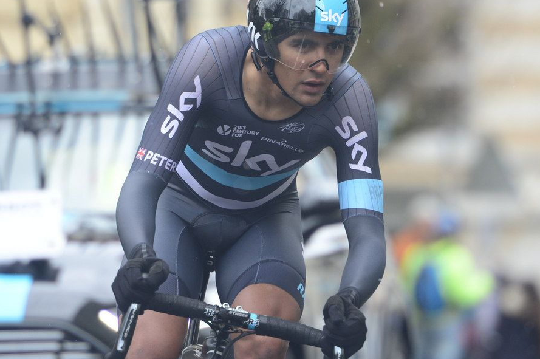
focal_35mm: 540
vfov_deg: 2.5
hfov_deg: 3.8
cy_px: 168
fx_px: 8092
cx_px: 247
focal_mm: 400
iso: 1250
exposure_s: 1/1000
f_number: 5.6
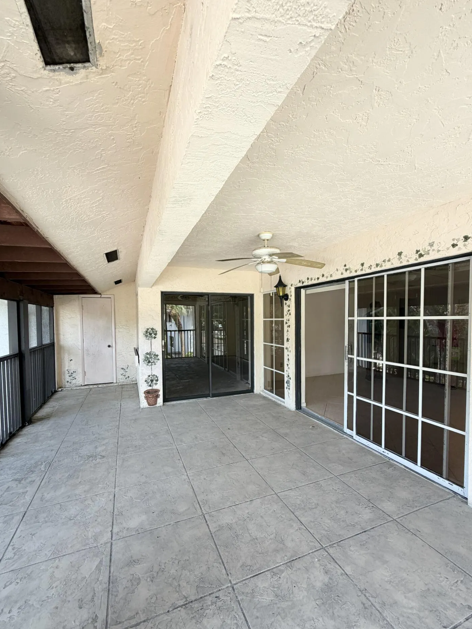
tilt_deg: -1.8
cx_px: 234
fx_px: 273
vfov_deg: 98.1
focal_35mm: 15
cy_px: 331
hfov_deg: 81.7
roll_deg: +0.4
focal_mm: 2.22
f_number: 2.2
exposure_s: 1/121
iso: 125
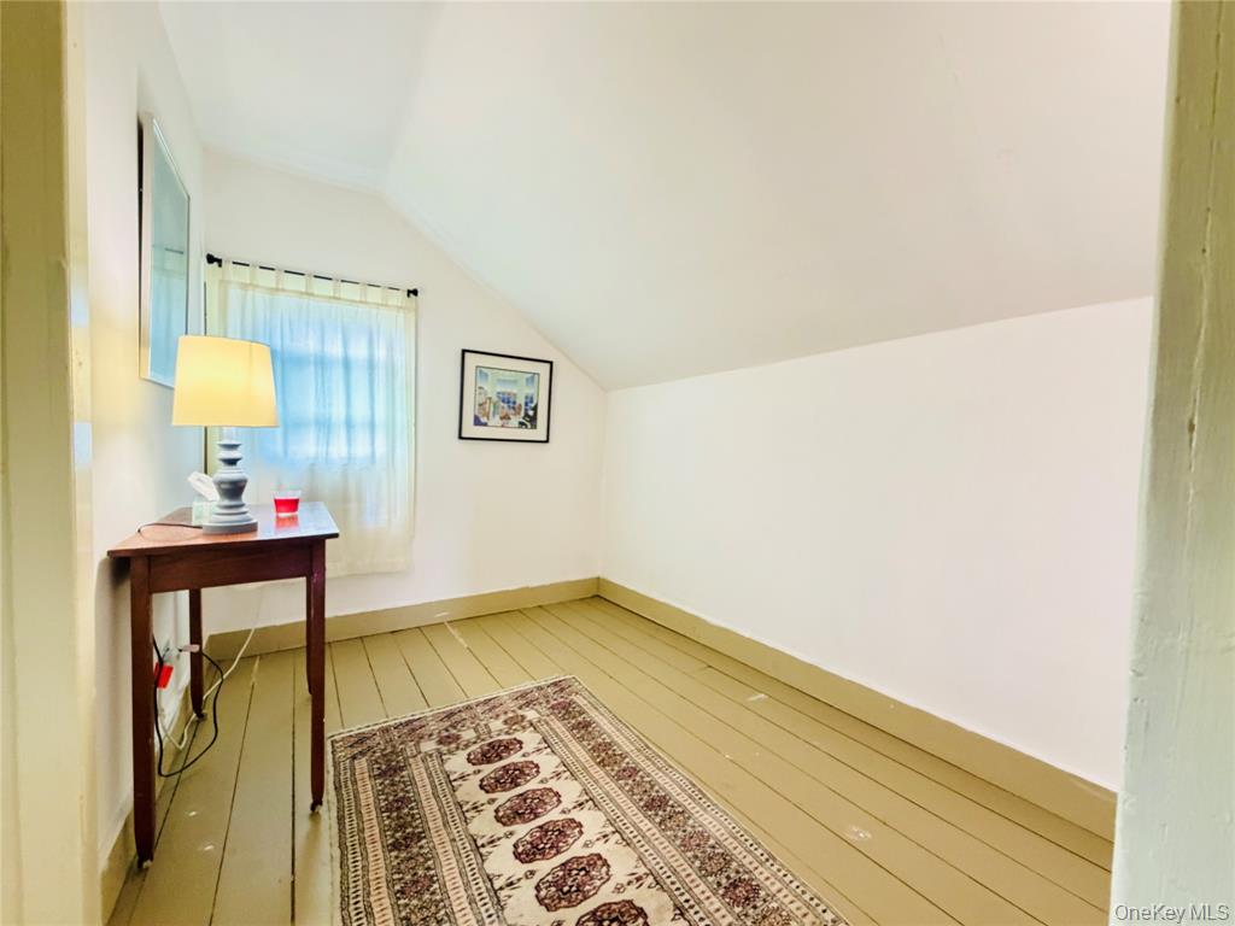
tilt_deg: -3.4
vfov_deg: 85.7
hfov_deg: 102.1
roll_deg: -1.0
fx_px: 499
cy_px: 463
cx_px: 618
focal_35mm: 14
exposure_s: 1/60
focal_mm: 2.22
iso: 320
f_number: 2.2
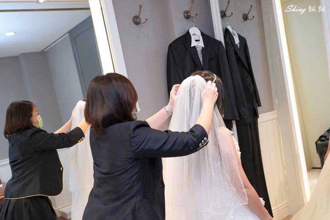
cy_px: 110
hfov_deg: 49.6
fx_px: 357
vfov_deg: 34.2
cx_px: 165
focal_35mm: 39
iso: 800
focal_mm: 39
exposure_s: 1/60
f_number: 5.6
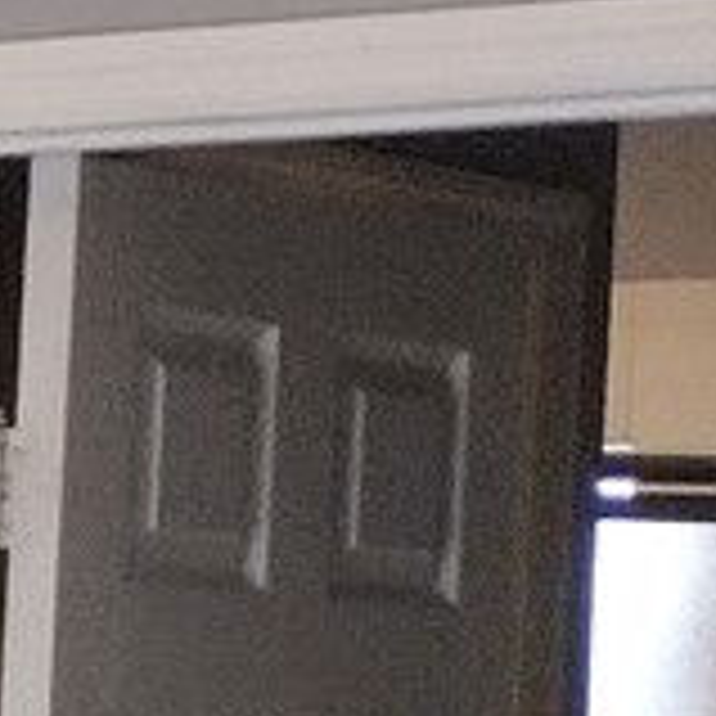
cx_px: -2562
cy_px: 919
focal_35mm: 240
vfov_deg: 7.2
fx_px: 5616
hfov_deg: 5.7
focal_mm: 4.71
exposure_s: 1/40
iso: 550
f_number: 1.7
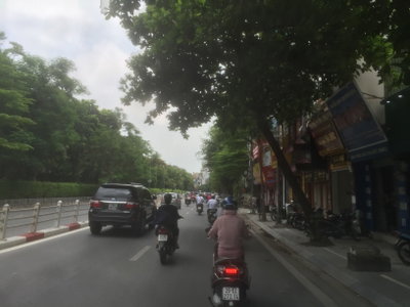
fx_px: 343
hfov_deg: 61.7
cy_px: 154
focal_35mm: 29
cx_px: 205
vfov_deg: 48.2
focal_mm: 4.15
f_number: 2.2
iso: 32
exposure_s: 1/1276
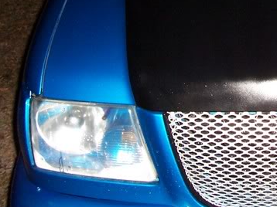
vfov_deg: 18.6
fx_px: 608
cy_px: -20
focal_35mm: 76
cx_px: 308
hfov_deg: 24.0
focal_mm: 5.6
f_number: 2.7
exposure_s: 1/60
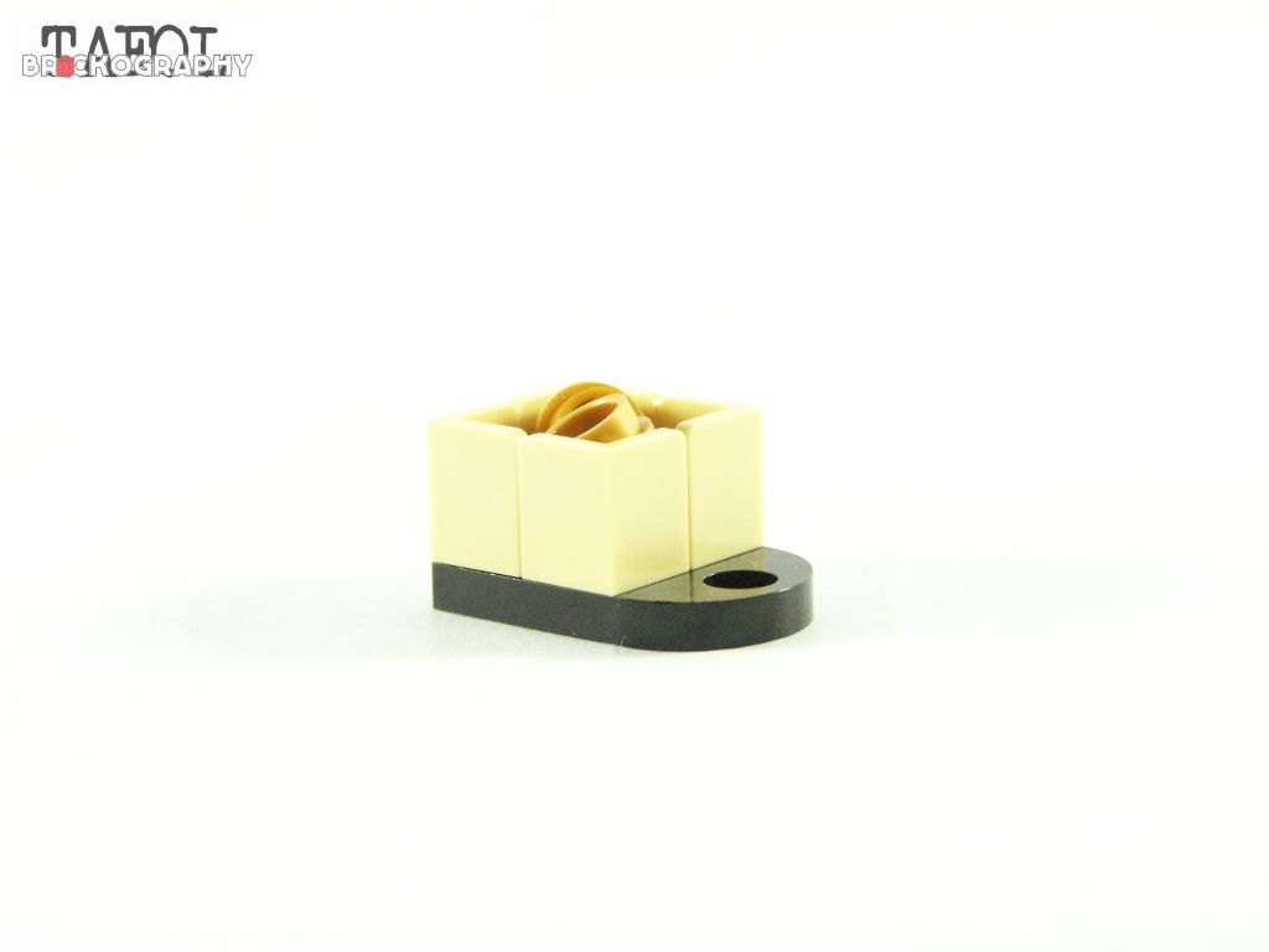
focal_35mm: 105
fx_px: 3849
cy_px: 476
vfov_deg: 14.1
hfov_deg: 18.7
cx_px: 634
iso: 400
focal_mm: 17.5
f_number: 3.6
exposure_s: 1/60
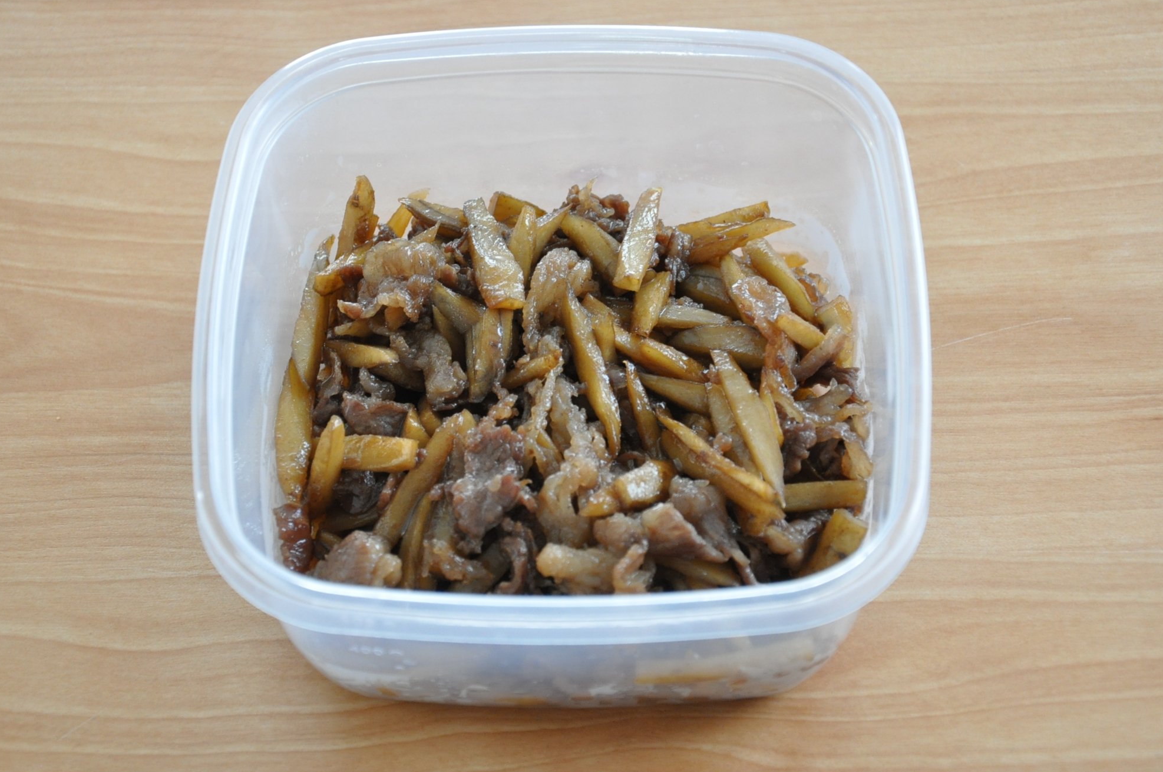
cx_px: 571
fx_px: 3259
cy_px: 370
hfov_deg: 20.2
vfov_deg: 13.5
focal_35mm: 101
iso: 1600
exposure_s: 1/30
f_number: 5.3
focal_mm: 62
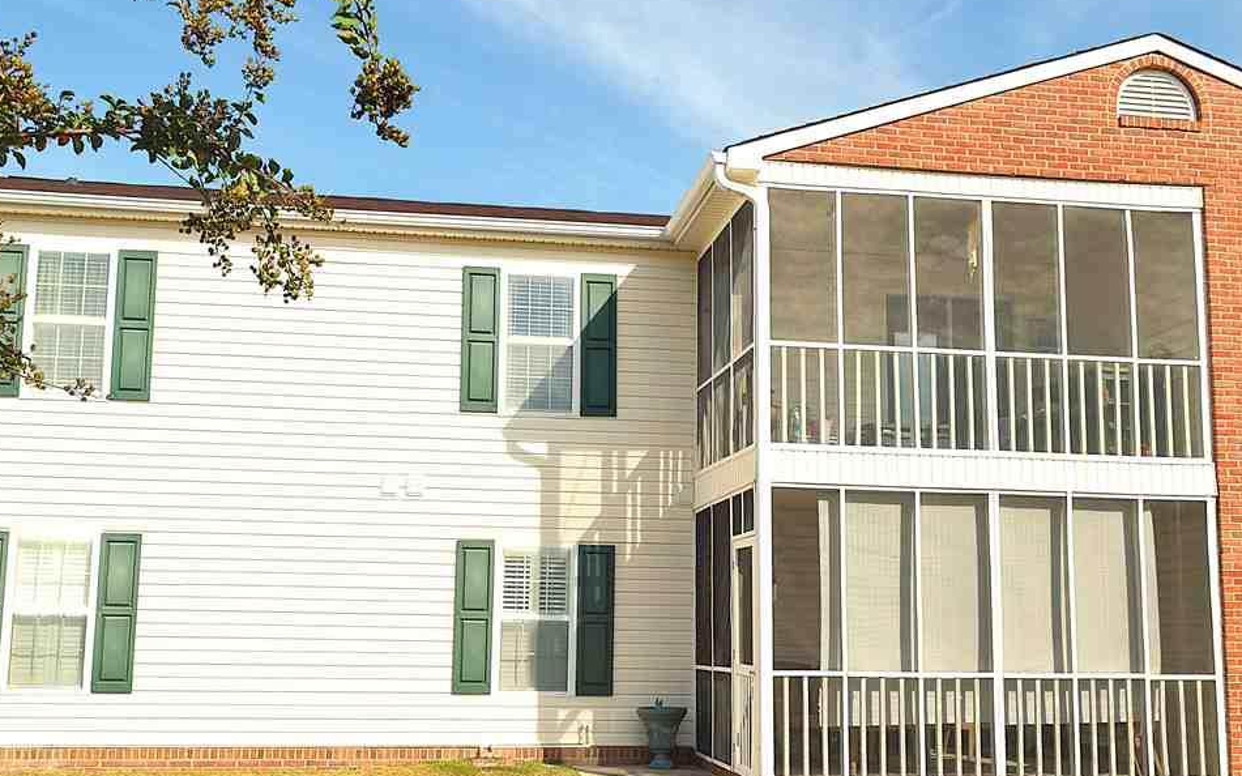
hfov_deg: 52.8
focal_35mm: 37
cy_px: 432
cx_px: 628
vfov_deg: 34.4
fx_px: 1252
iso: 100
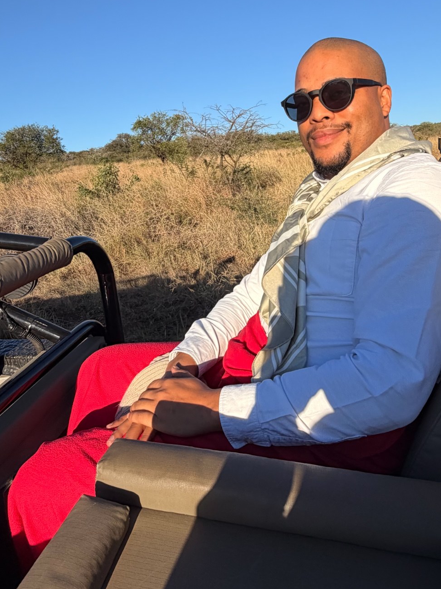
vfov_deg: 66.8
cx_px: 234
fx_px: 442
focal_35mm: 26
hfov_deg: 53.0
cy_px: 242
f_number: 2.2
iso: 32
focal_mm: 2.22
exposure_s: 1/770
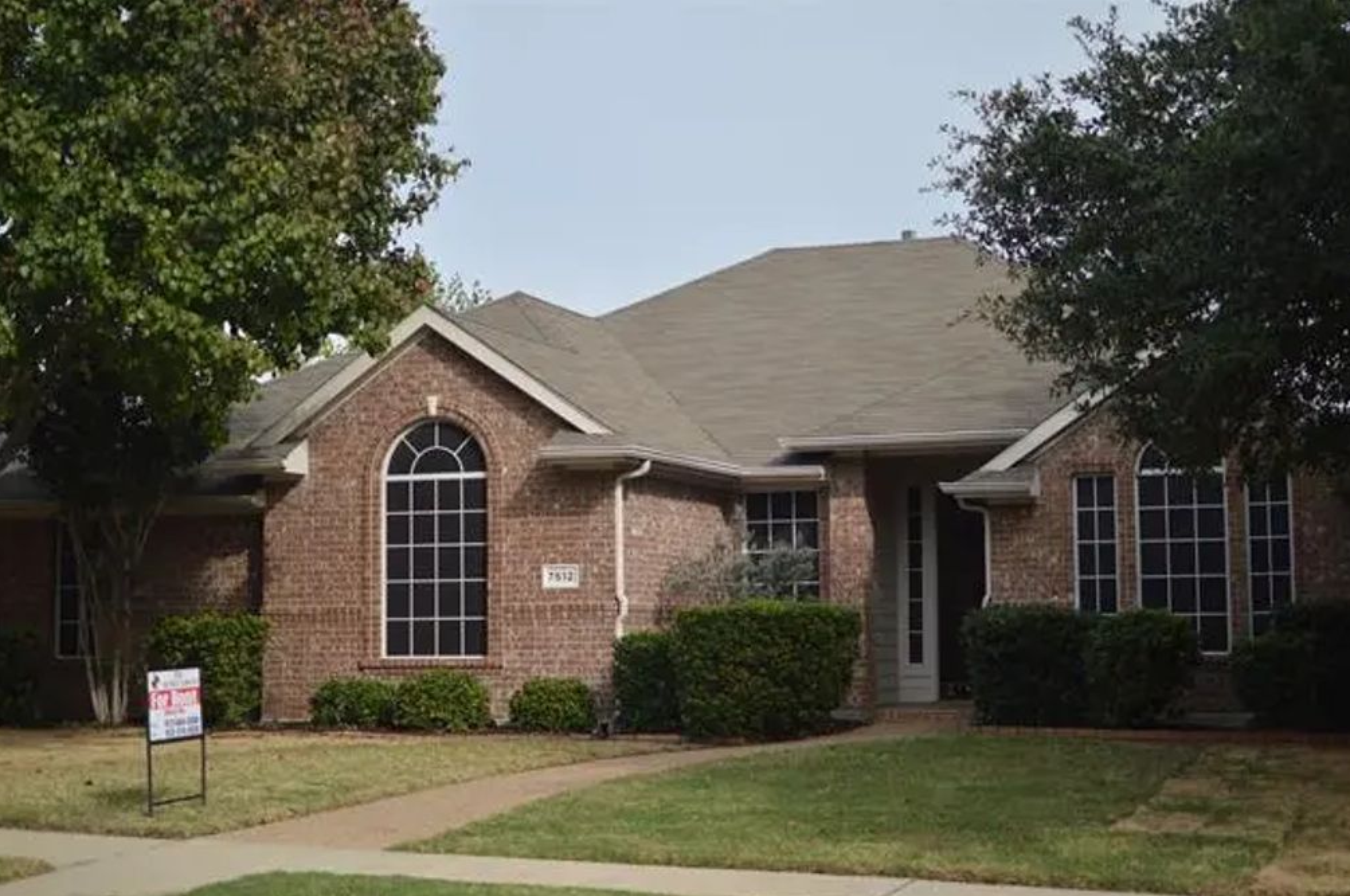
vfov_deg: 25.2
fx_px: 2004
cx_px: 681
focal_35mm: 54
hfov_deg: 37.2
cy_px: 453
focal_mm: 35
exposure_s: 1/4000
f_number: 1.8
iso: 250
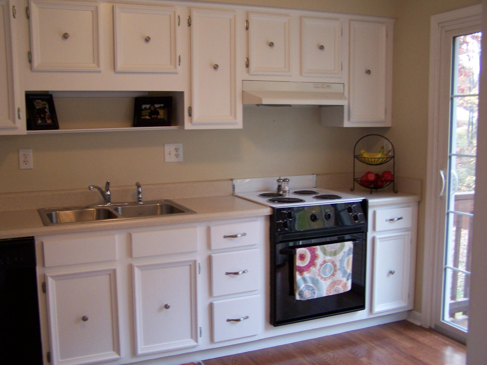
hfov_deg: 49.0
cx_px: 244
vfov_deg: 37.7
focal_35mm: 38
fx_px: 535
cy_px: 182
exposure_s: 1/30
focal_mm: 6.3
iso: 140
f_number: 2.8
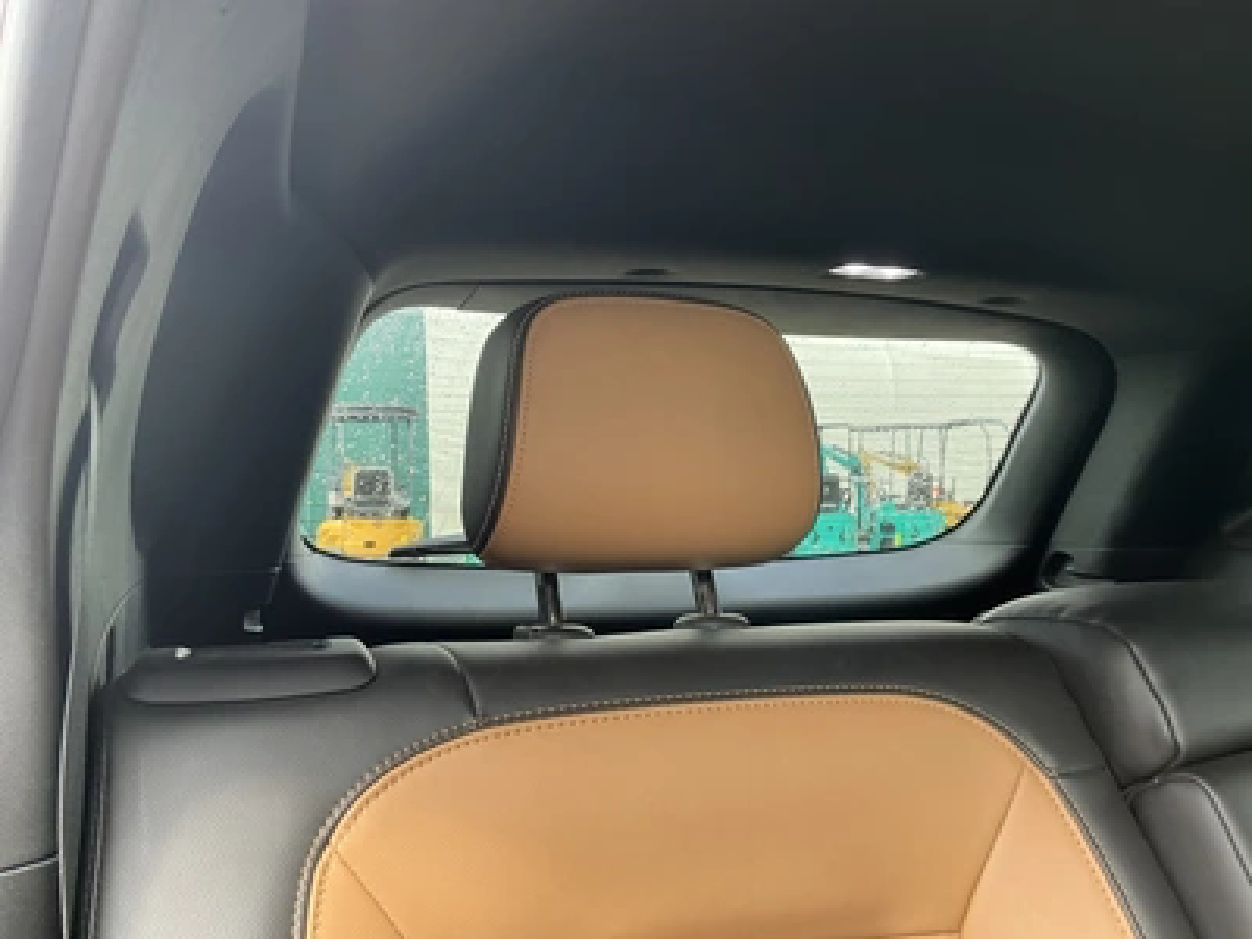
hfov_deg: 63.4
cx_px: 626
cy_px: 470
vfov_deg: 49.7
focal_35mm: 28
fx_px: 1013
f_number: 1.8
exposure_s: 1/122
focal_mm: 3
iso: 50
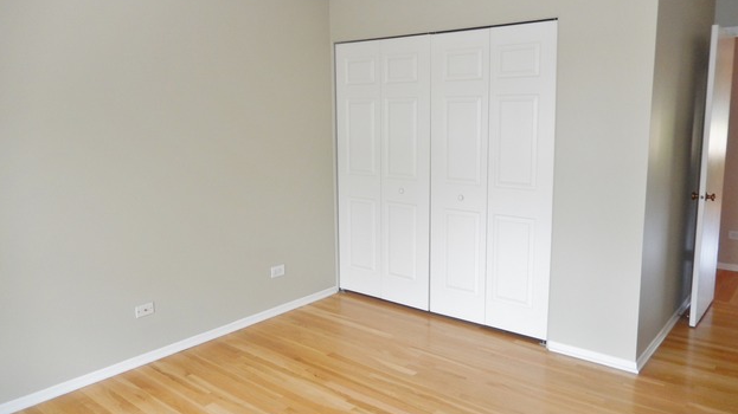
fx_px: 548
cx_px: 370
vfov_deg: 41.4
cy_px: 195
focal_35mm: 28
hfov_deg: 67.9
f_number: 3.4
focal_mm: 4.5
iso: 200
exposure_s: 1/30
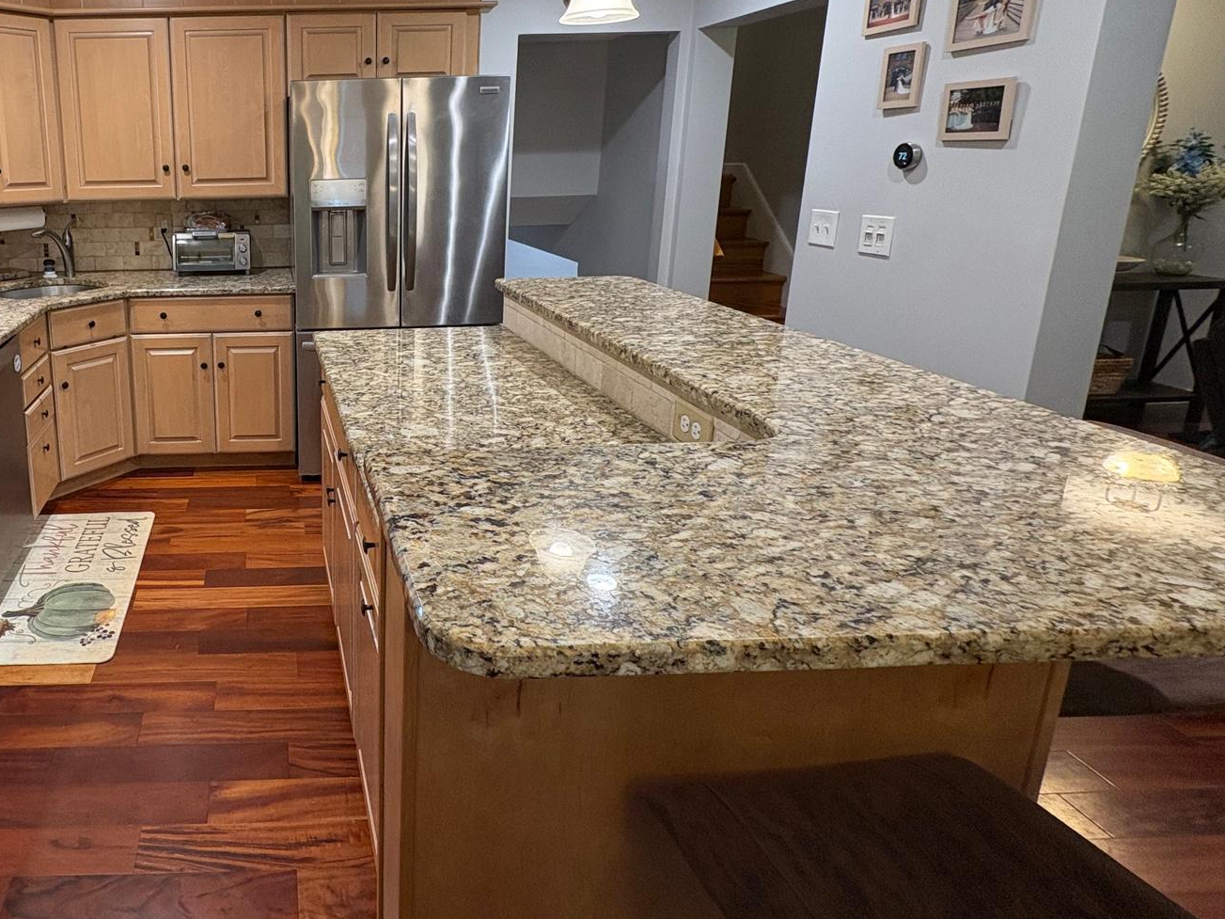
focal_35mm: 22
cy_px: 335
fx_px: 778
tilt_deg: -12.8
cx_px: 275
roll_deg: +1.6
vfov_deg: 60.1
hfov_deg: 70.1
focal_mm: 2.22
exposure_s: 1/60
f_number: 2.2
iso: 250
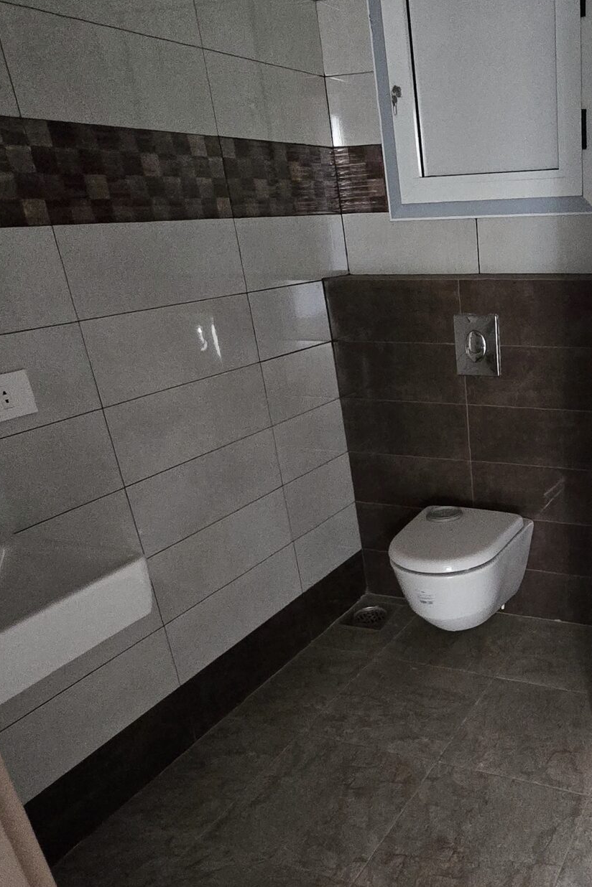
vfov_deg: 64.1
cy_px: 579
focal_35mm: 28
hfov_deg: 42.9
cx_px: 522
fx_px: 691
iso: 1250
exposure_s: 1/50
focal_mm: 2.2
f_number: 2.2
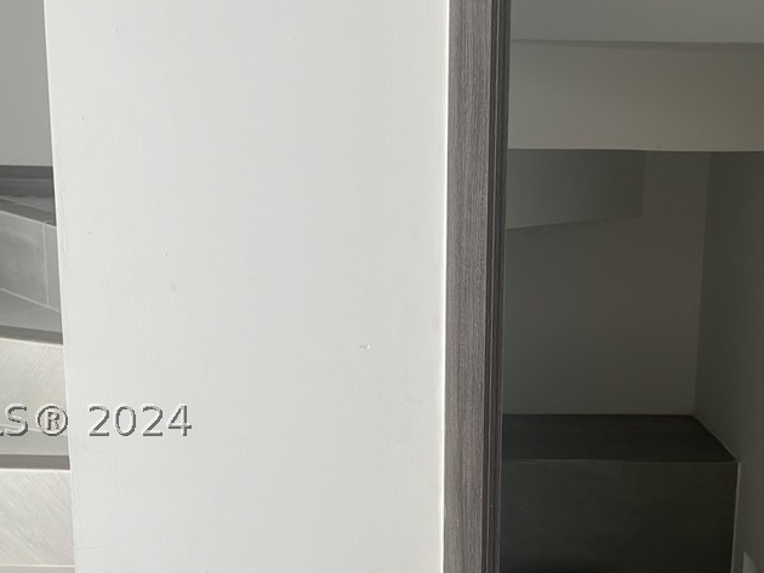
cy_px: 419
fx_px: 1457
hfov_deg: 29.3
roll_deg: -1.0
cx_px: 460
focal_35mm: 66
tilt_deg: -14.8
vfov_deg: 22.1
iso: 40
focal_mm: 5.7
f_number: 1.5
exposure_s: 1/159
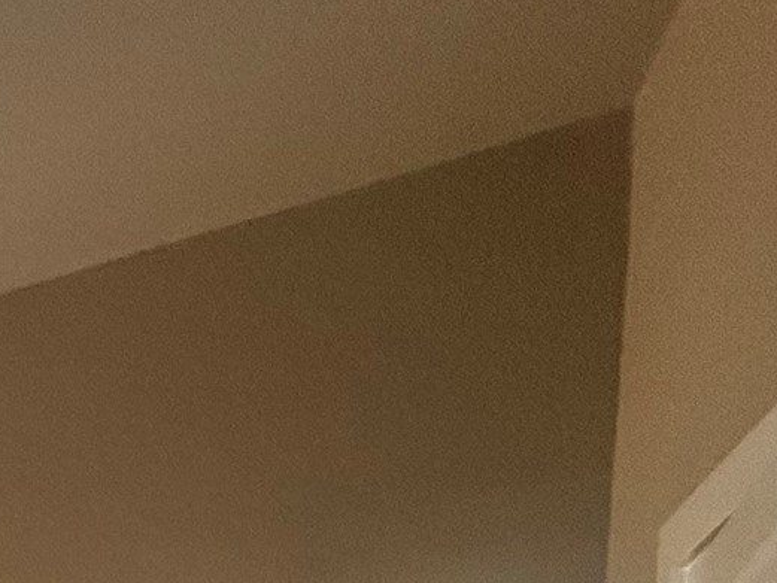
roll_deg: +0.4
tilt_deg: -3.4
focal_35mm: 55
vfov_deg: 19.2
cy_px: 1087
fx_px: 1235
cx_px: -595
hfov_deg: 22.3
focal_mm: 2.22
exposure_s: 1/99
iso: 250
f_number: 2.2
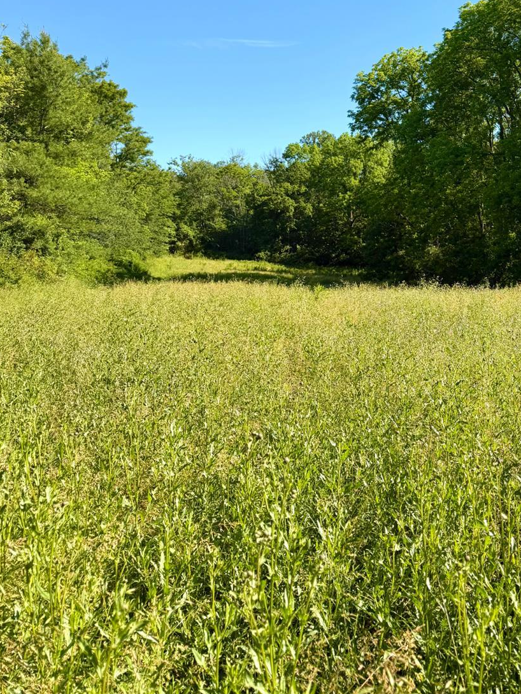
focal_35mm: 33
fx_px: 662
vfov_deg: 54.7
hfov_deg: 42.3
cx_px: 352
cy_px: 258
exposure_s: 1/2611
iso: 80
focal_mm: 6.76
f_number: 1.78
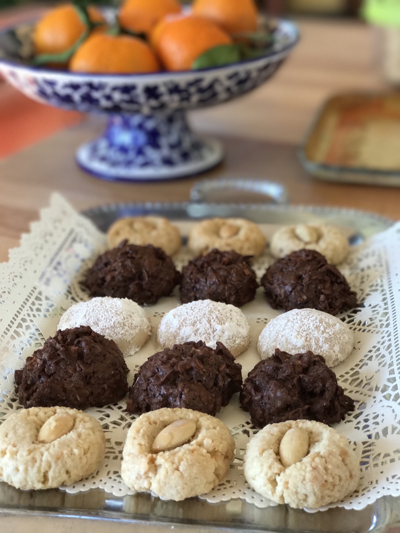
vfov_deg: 33.8
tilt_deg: -26.3
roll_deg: +0.6
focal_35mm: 57
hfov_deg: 25.7
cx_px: 200
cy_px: 266
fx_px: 878
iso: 100
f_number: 2.8
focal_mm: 6.6
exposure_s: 1/60
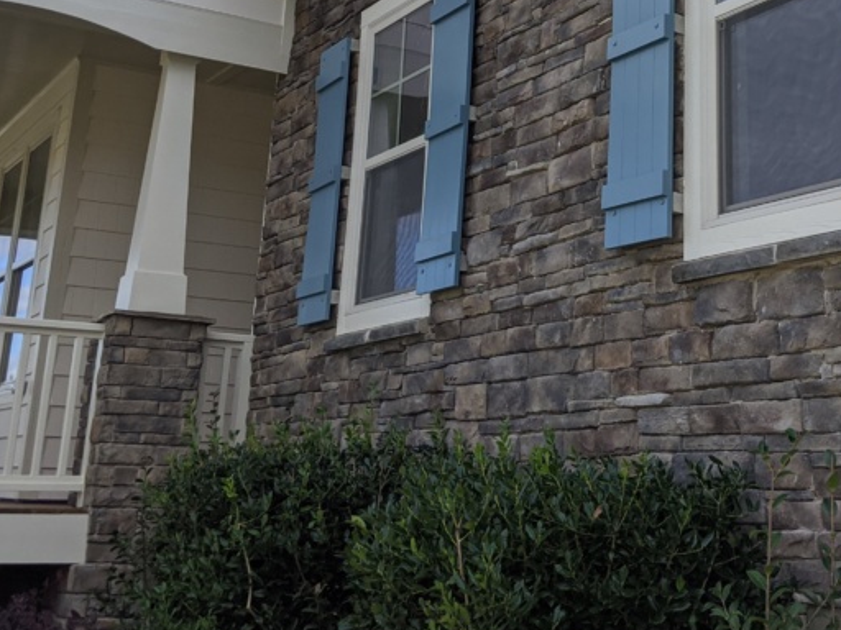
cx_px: 601
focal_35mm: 54
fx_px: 1312
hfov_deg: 35.0
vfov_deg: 26.2
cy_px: 74
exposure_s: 1/3356
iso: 42
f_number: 1.8
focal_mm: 4.44
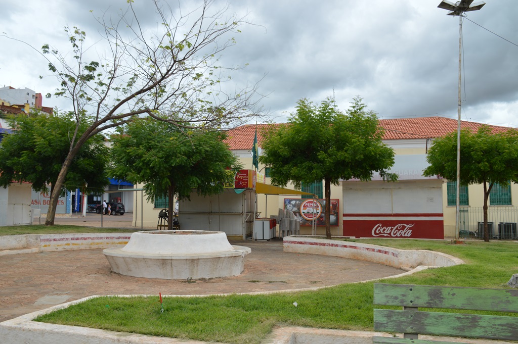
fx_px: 388
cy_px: 172
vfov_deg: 47.9
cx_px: 259
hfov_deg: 67.4
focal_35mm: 27
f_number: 8
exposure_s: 1/250
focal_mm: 18
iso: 100
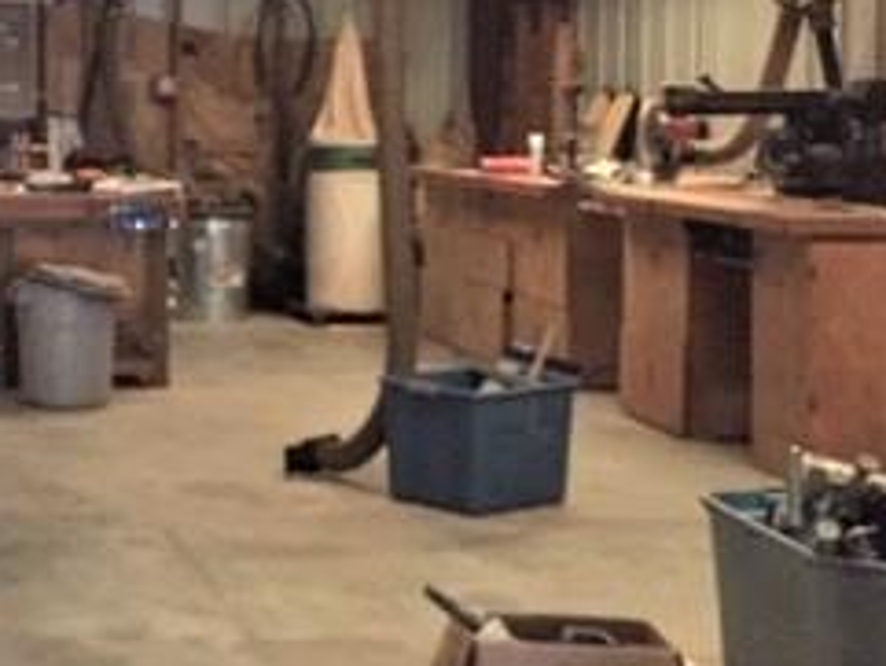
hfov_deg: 22.5
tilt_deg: -1.2
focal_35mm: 77
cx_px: -276
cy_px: 169
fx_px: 1972
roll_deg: -0.6
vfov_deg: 19.0
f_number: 2.2
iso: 640
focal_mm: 4.15
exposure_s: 1/15
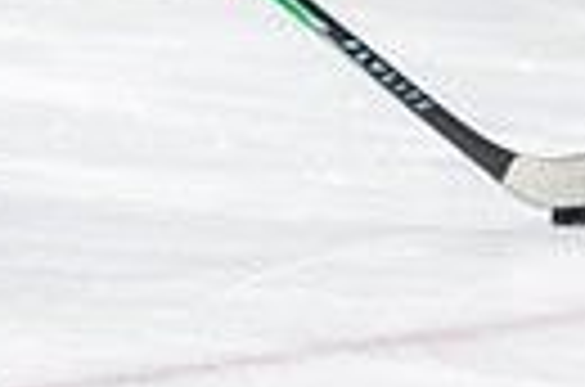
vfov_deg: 2.0
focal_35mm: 666
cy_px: -295
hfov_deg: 3.1
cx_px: -63
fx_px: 10796
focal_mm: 135
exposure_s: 1/640
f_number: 3.2
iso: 3200
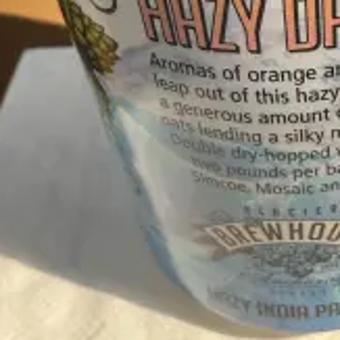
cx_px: 286
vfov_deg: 32.2
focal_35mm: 52
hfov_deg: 31.7
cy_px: 83
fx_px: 578
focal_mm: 2.22
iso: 125
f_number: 2.2
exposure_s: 1/99
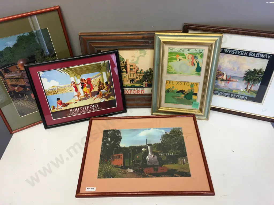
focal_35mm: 29
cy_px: 102
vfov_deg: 48.2
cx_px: 137
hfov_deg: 61.7
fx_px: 230
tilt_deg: -39.2
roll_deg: +2.5
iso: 32
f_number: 2.2
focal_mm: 4.15
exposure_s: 1/33
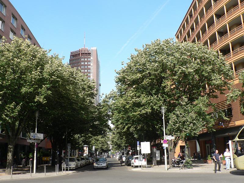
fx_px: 254
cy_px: 92
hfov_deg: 51.4
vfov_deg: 39.7
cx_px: 122
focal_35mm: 36
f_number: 4
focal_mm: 6
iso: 80
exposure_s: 1/320
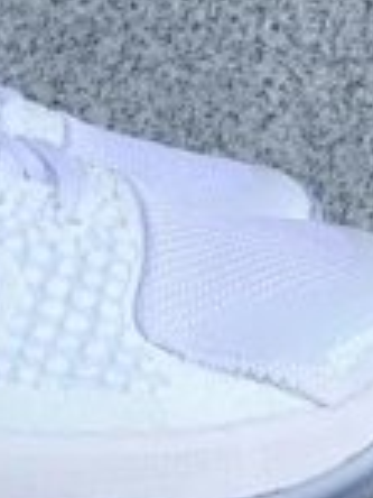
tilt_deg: -20.8
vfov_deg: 14.6
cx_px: -259
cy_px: 444
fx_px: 1925
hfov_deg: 10.5
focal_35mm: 134
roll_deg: -1.3
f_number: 2.4
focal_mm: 3.3
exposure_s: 1/479
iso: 25
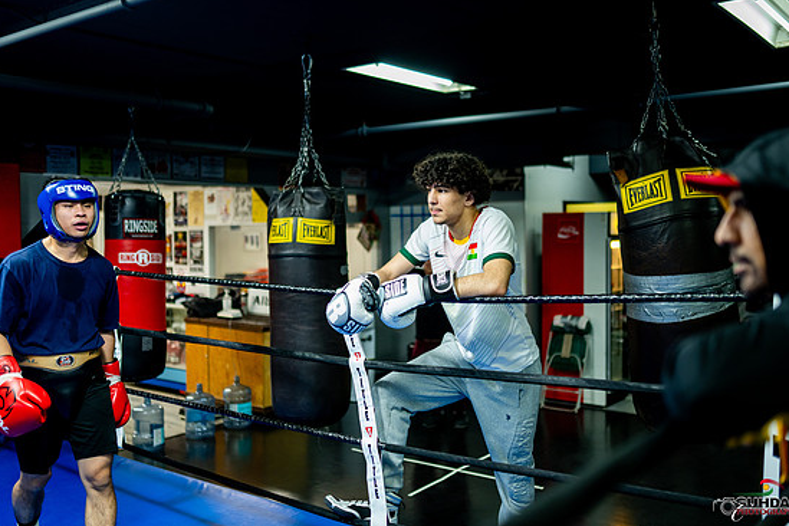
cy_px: 251
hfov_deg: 51.9
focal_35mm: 37
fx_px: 811
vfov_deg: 35.9
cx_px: 395
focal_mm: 35
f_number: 1.4
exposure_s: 1/500
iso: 1250
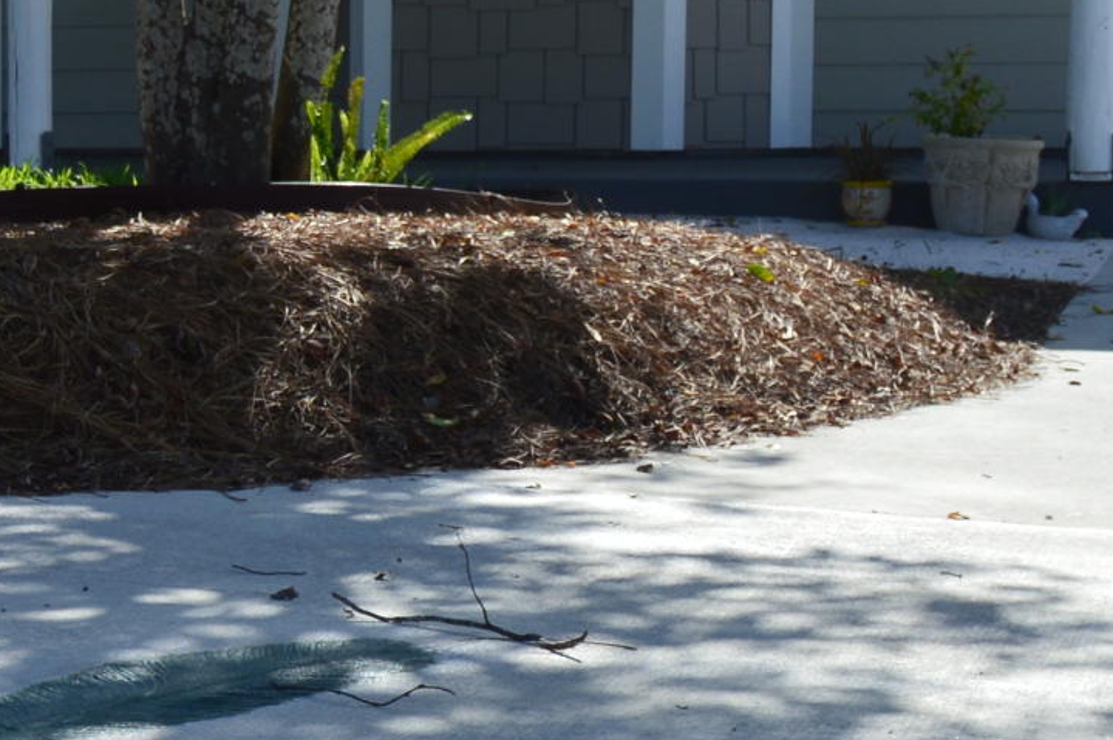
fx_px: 3862
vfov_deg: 10.9
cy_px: 507
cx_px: -569
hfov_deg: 15.2
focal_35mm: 125
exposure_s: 1/250
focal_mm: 20
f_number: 8
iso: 100
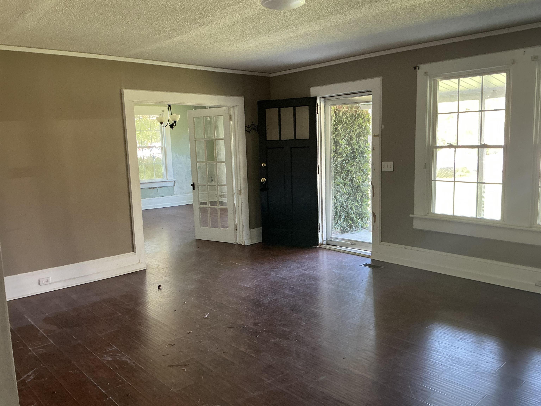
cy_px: 203
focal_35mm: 28
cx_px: 270
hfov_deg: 63.4
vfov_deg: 49.7
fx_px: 438
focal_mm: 3
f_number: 1.8
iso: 160
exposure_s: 1/60
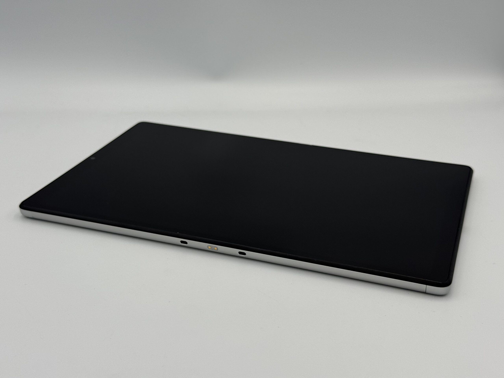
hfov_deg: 39.7
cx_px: 252
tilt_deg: -24.1
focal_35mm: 48
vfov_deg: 30.3
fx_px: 699
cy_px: 189
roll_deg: +0.5
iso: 64
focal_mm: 6.76
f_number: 1.78
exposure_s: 1/962
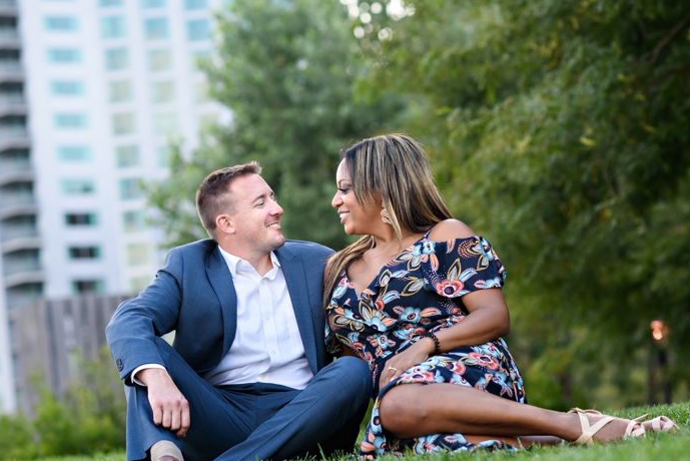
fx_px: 2128
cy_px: 260
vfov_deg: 12.4
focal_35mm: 111
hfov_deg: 18.4
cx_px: 334
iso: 320
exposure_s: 1/400
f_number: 2.8
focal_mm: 85
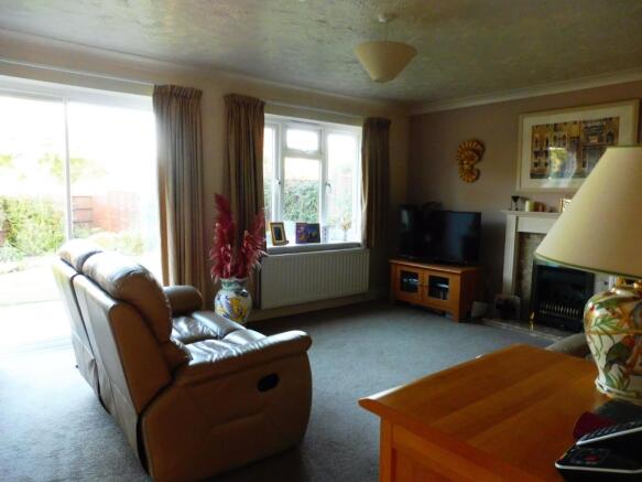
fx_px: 445
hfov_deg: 71.6
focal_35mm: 24
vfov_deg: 56.8
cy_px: 241
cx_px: 321
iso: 400
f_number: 3.3
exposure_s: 1/40
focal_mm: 4.3
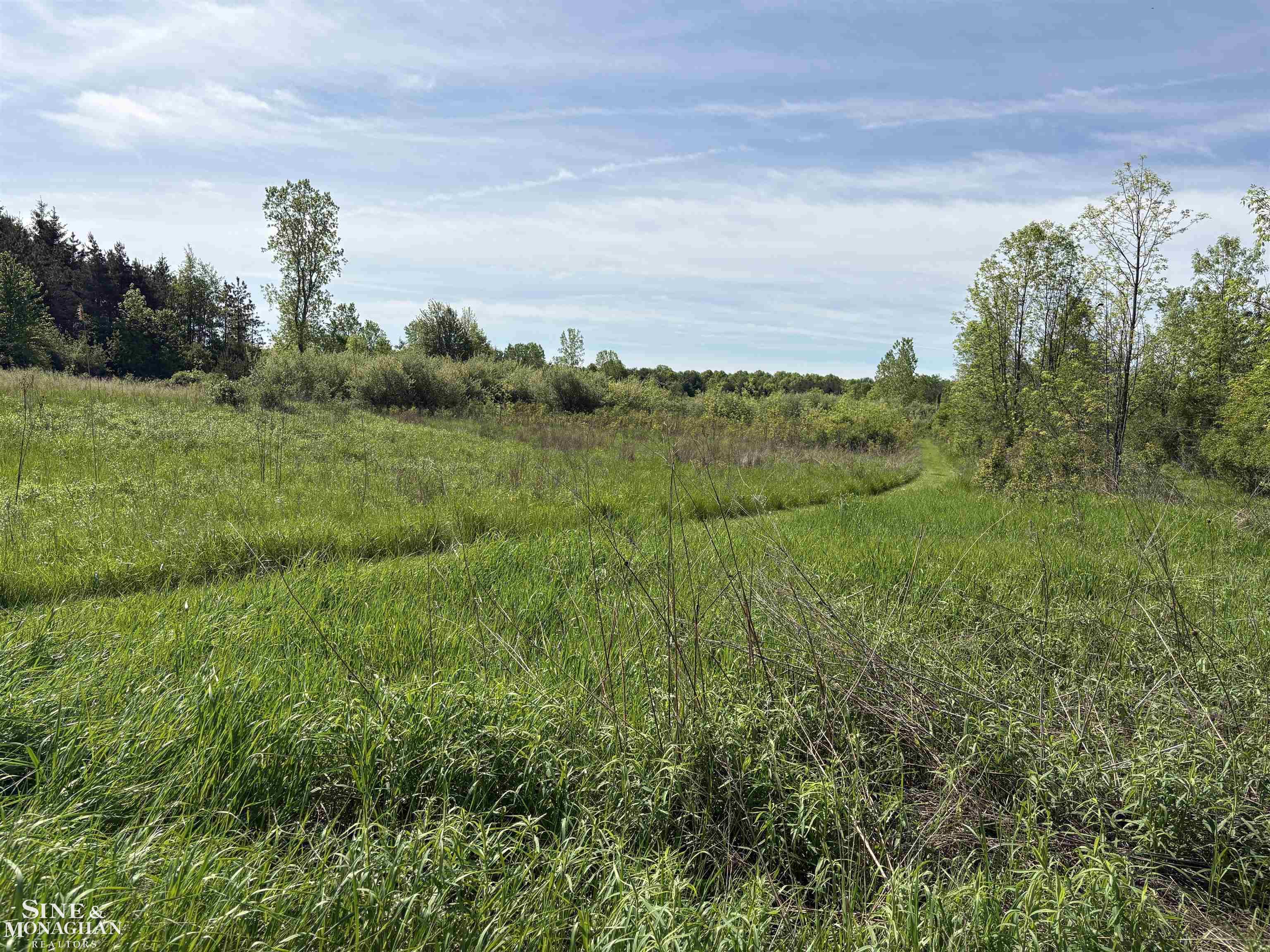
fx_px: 954
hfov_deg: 67.3
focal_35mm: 26
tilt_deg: -4.1
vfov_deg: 53.1
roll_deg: -3.3
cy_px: 476
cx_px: 635
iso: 50
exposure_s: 1/4608
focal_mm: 5.96
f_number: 1.6
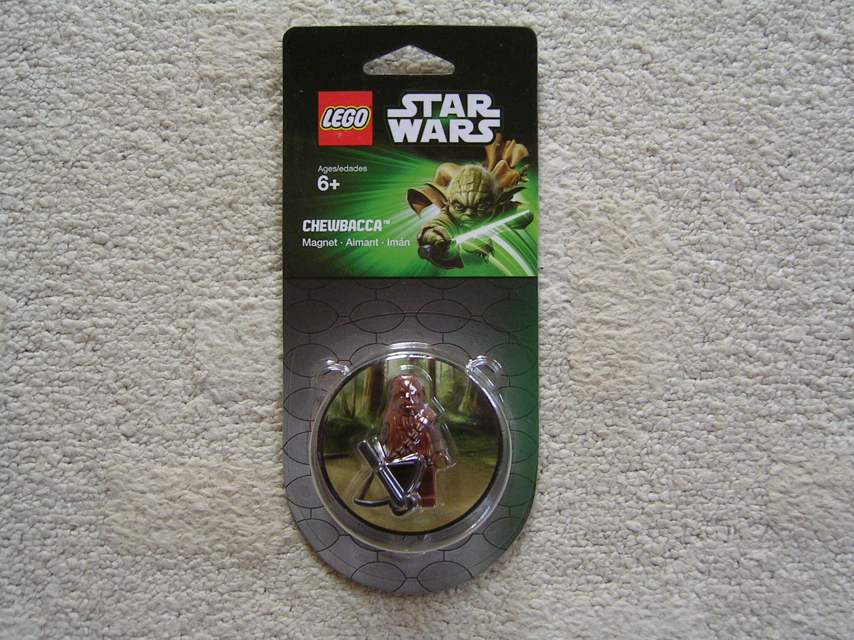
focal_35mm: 36
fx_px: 888
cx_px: 427
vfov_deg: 39.7
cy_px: 320
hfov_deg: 51.4
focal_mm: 5.6
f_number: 2.8
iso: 100
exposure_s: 1/33.5
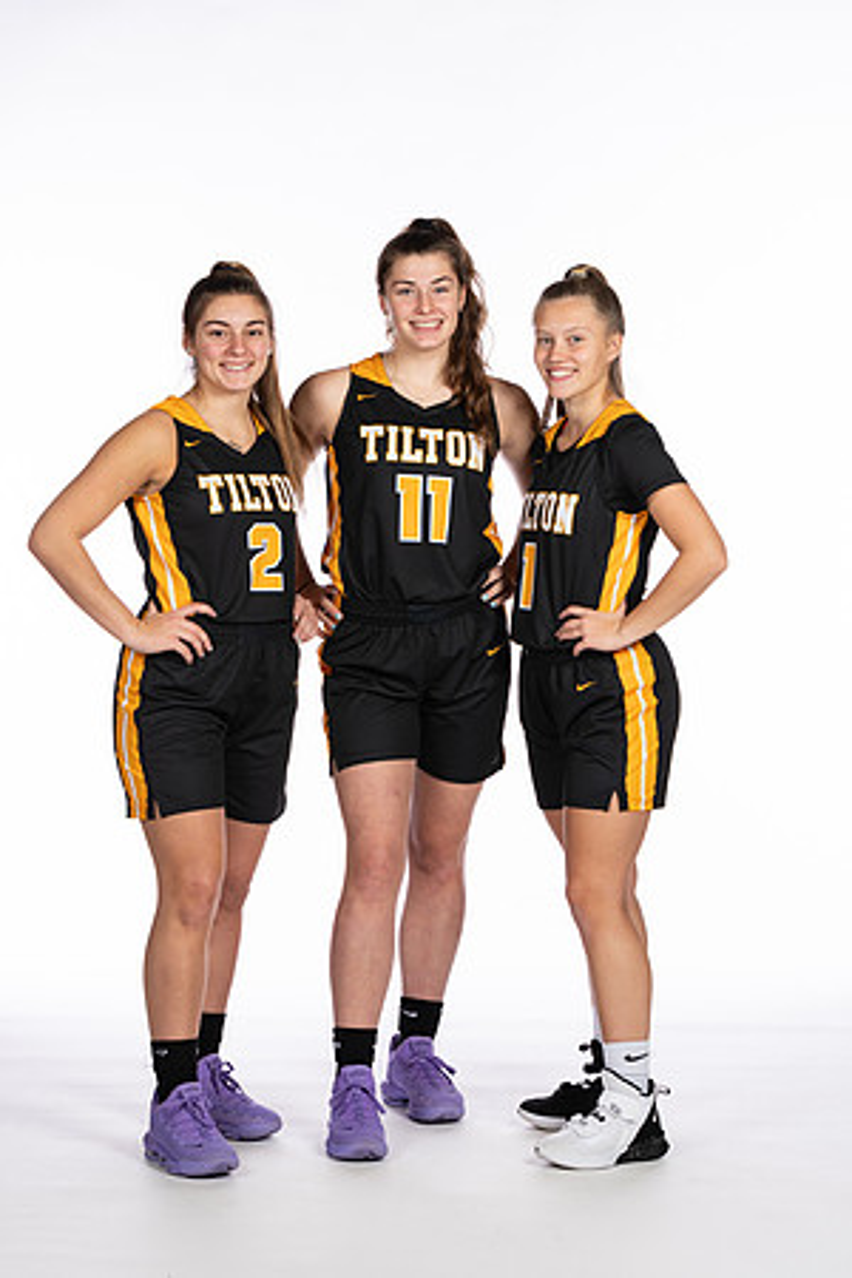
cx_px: 426
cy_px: 639
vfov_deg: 19.5
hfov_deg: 13.0
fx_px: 3727
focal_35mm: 105
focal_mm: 70
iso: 100
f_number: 5.6
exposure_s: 1/100
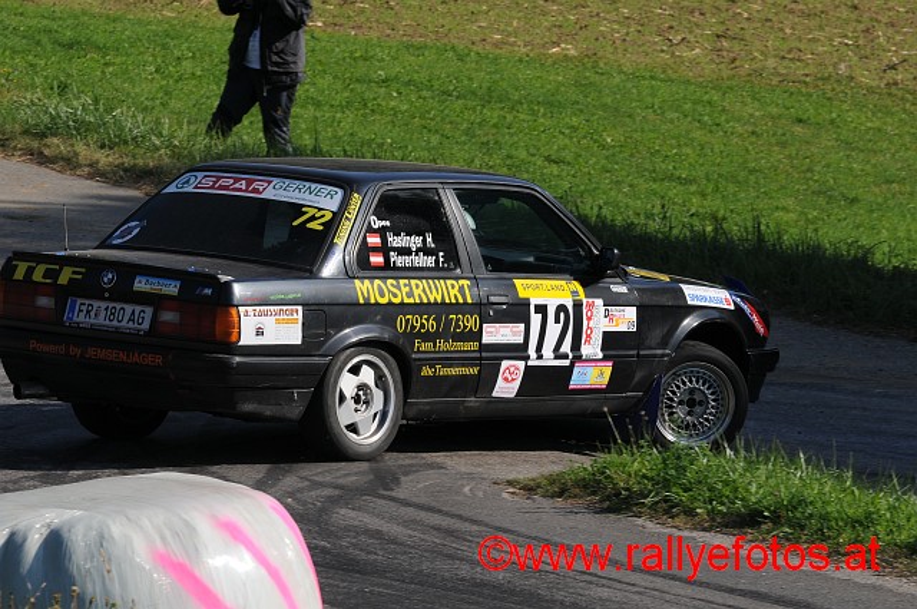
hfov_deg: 6.9
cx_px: 458
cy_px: 304
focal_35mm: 300
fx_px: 7632
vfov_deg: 4.6
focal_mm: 200
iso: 250
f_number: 11
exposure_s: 1/320
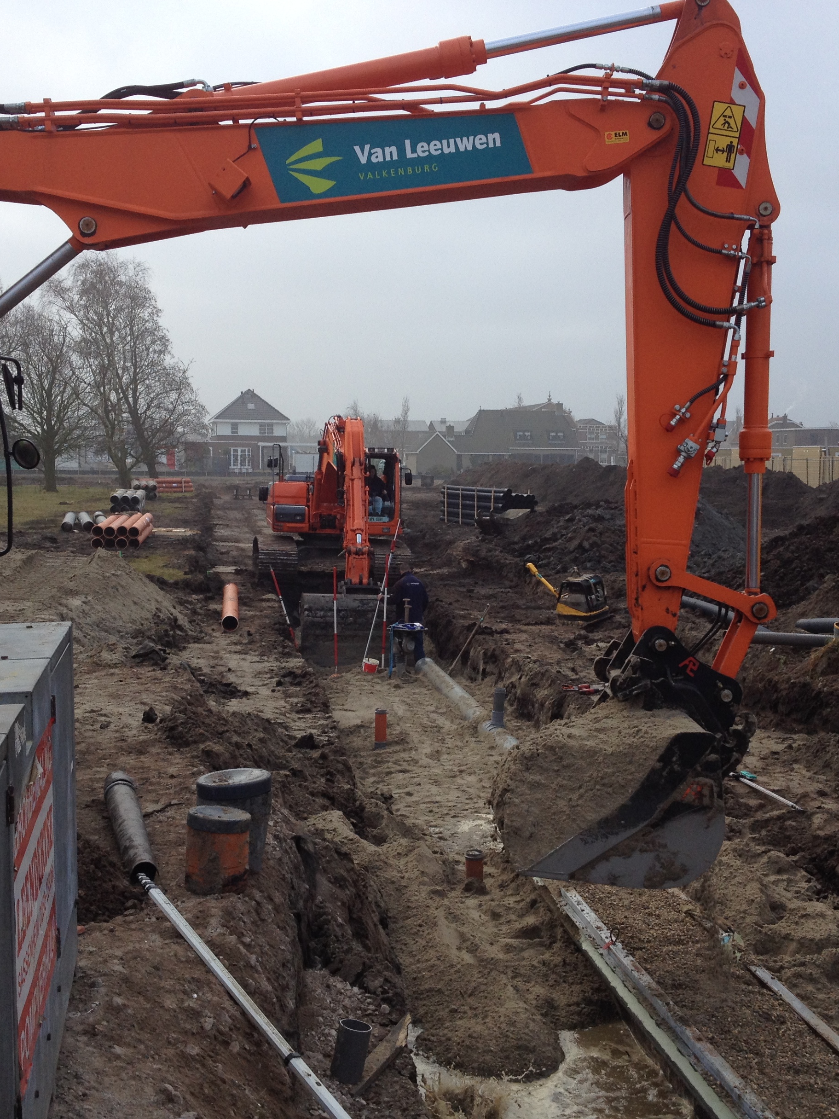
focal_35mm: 47
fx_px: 1519
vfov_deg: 40.4
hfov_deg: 30.9
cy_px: 563
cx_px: 417
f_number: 2.4
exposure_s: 1/334
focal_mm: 4.28
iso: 50
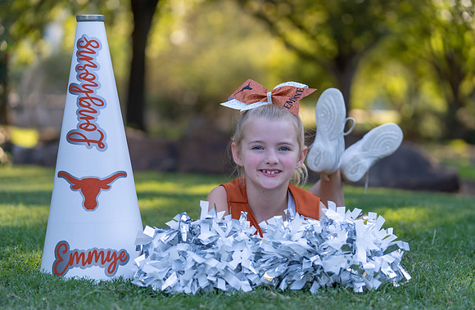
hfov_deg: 19.2
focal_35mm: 107
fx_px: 1402
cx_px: 248
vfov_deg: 12.6
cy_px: 166
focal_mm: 98
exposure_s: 1/320
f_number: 2.8
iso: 160
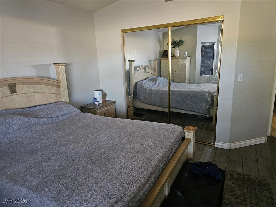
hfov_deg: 73.9
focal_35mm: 23
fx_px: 183
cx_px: 138
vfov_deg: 58.9
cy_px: 104
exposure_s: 1/24
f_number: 1.7
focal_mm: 6.3
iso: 640
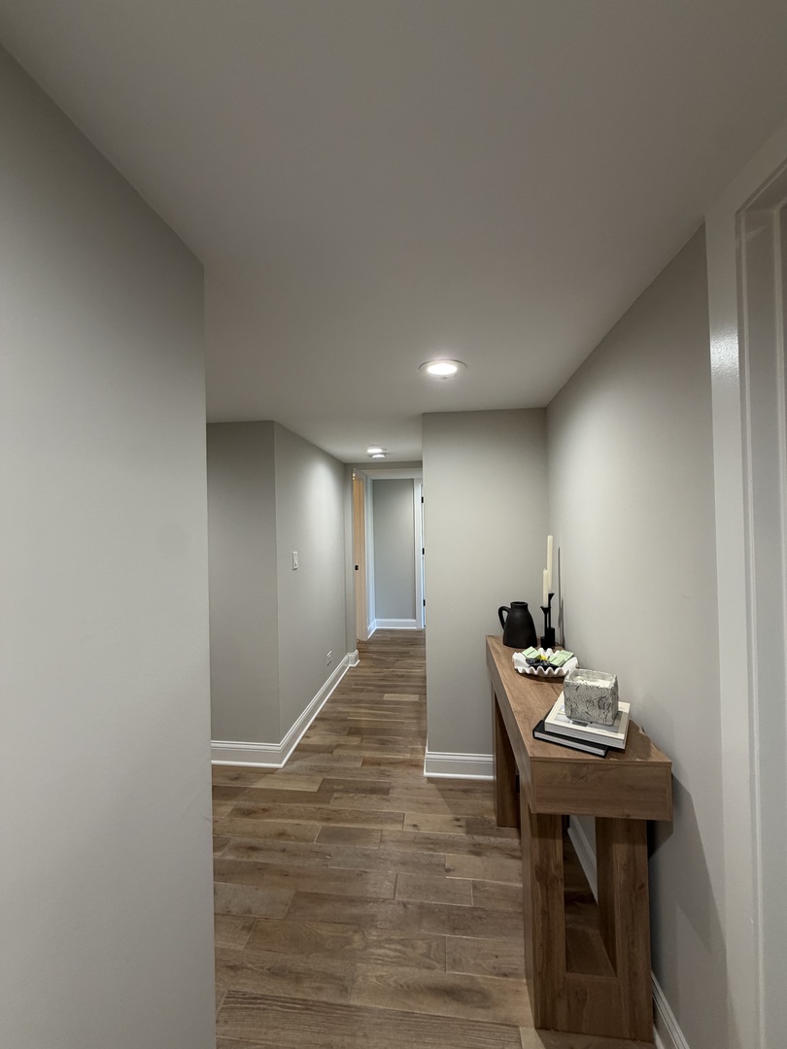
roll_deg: +0.6
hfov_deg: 85.7
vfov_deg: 102.1
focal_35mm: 14
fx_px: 424
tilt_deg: +0.9
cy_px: 524
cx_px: 394
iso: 250
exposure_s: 1/60
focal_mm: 2.22
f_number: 2.2
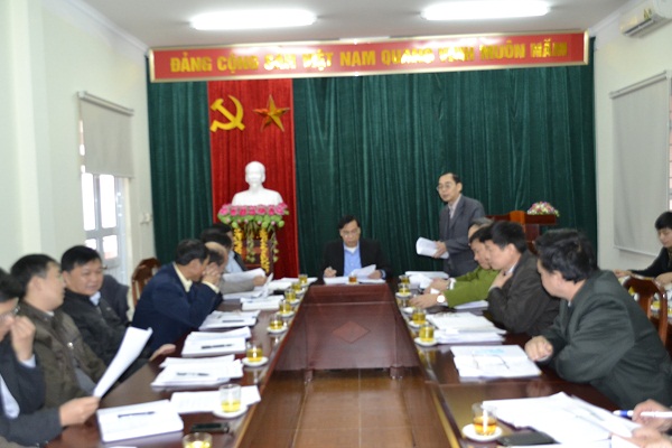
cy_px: 224
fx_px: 672
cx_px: 336
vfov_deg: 36.9
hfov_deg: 53.1
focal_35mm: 36
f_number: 4
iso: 2000
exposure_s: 1/60
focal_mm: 24
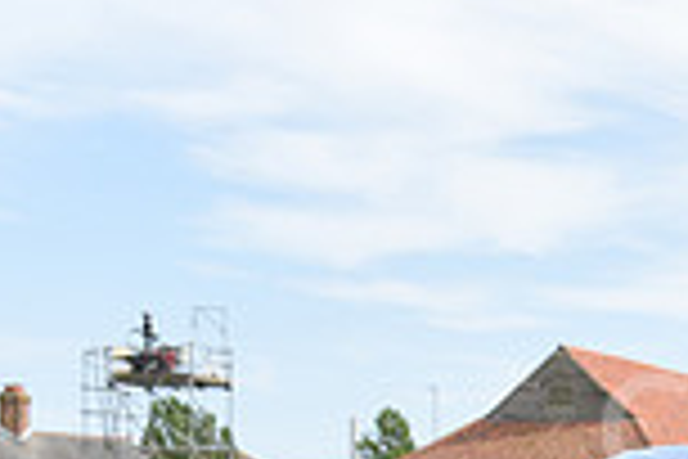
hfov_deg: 15.0
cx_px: 1192
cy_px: 704
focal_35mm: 121
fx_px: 2312
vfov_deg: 10.9
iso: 400
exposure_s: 1/1250
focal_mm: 32
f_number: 5.6
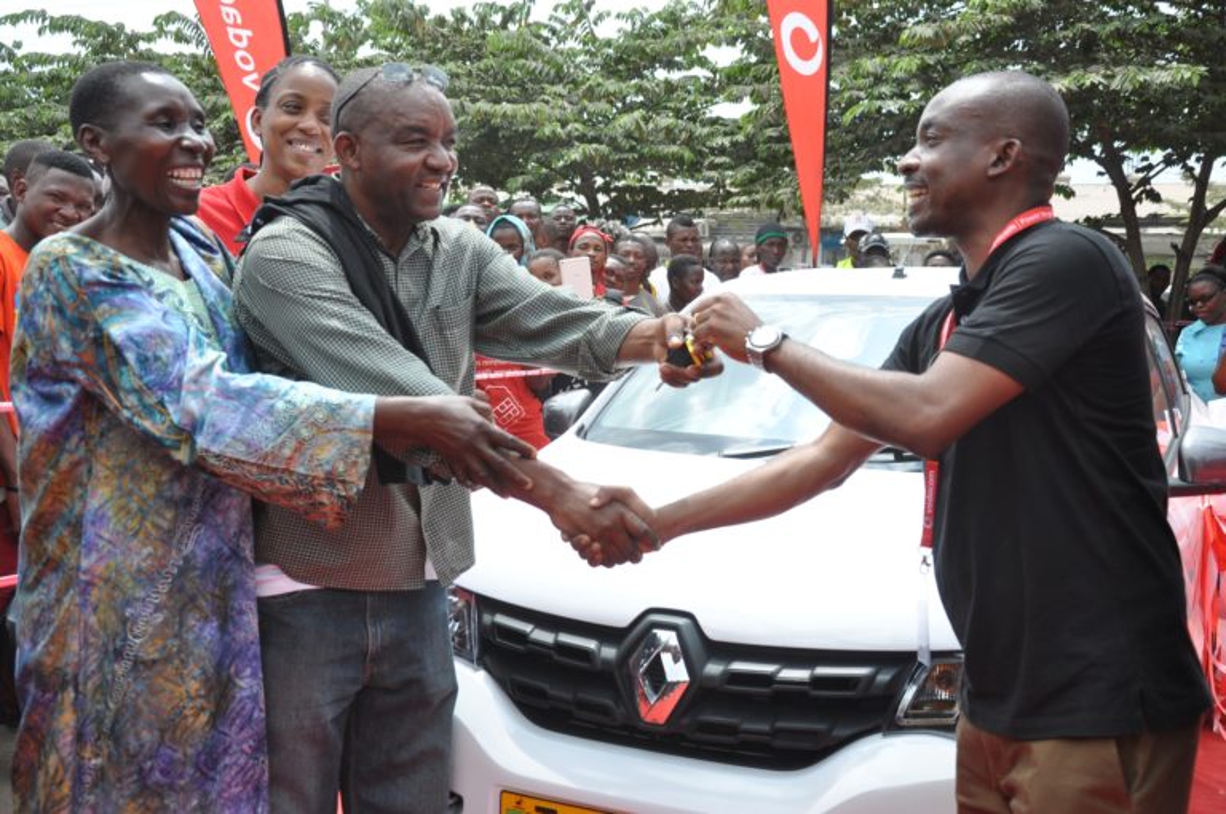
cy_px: 407
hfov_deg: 46.5
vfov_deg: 31.8
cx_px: 613
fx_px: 1429
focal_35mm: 42
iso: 200
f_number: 5.6
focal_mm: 28
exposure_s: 1/500
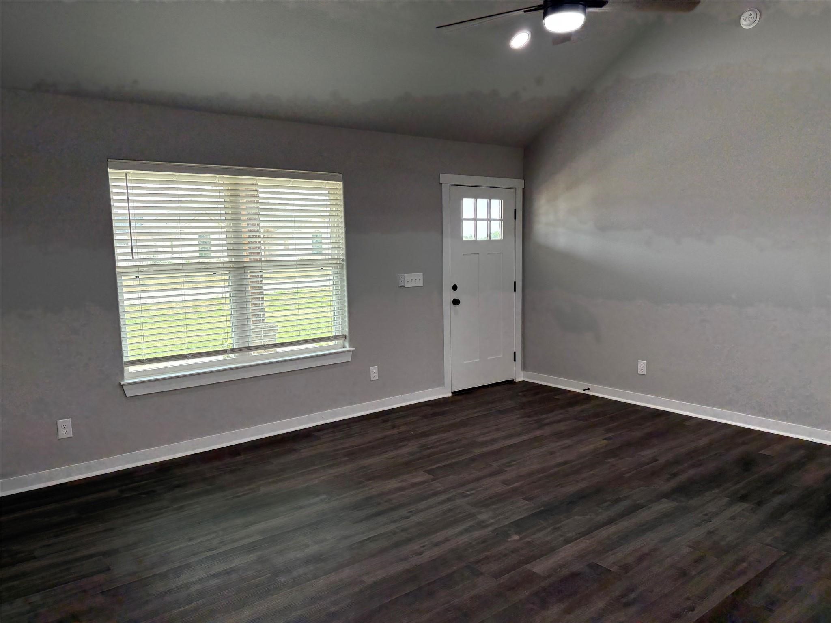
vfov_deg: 53.1
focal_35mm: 26
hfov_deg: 67.3
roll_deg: +0.9
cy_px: 312
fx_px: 624
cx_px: 416
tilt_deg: -6.8
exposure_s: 1/198
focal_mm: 5.96
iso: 125
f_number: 1.6
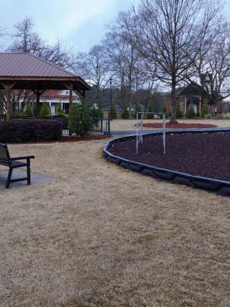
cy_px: 115
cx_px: 128
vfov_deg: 49.0
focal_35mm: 38
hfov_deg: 38.1
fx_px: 332
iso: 100
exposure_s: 1/100
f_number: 5
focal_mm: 11.5
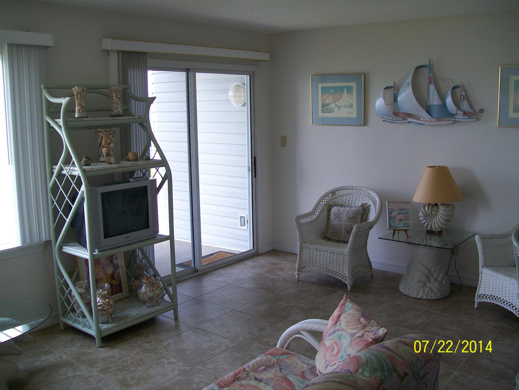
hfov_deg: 54.0
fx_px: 510
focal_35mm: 34
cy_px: 195
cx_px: 260
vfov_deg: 41.8
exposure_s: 1/125
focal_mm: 6.1
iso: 64
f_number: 2.7
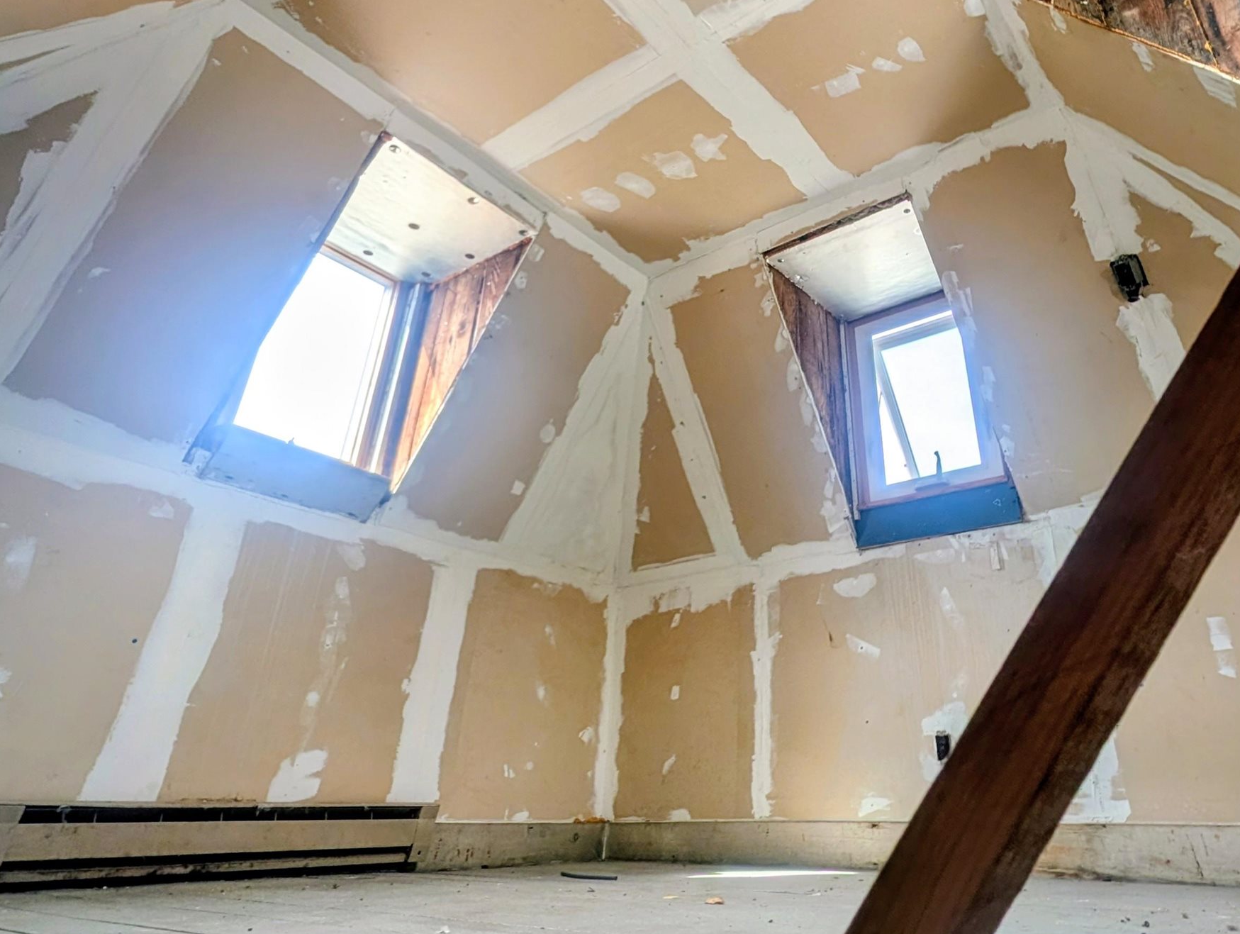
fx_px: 753
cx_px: 743
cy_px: 339
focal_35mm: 21
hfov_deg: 78.0
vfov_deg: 62.5
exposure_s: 1/522
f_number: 1.7
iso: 52
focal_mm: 2.02
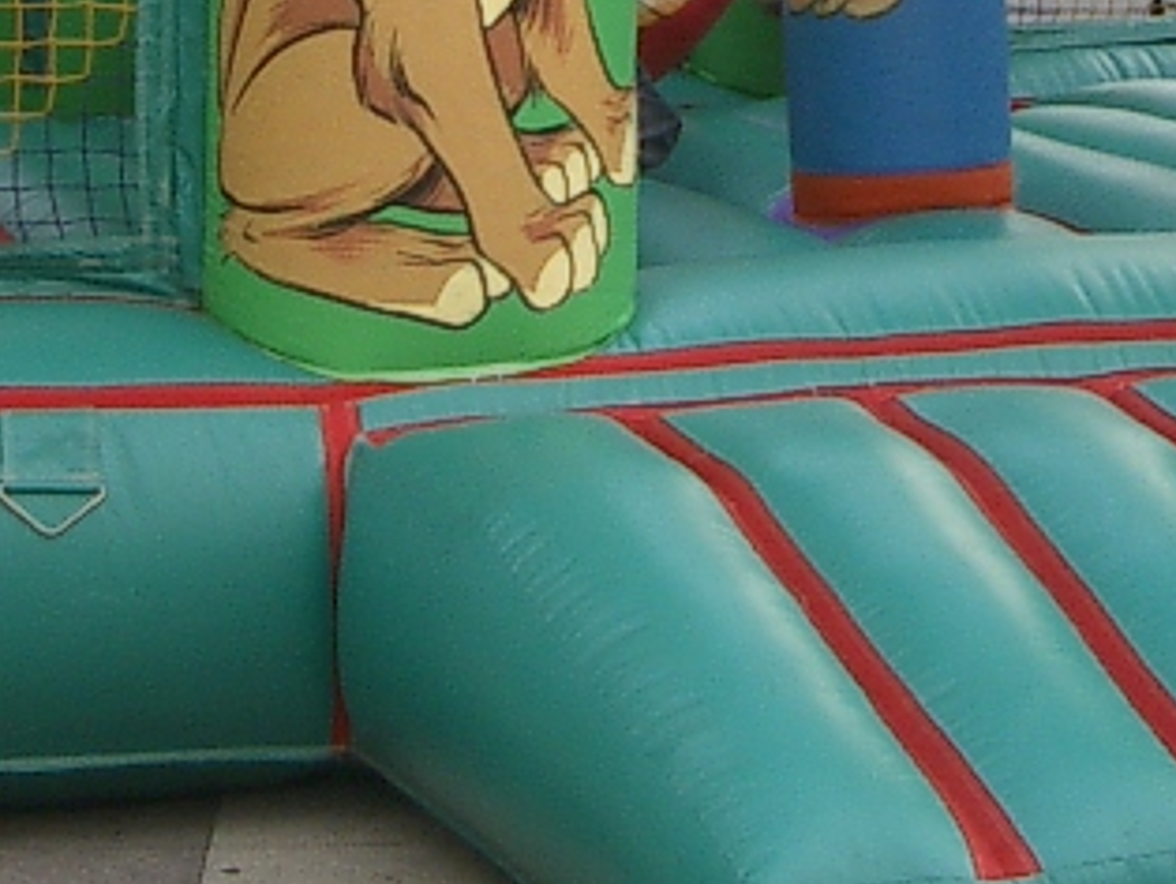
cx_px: 801
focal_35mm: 114
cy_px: -228
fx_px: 3876
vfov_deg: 12.6
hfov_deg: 17.2
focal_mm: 5.8
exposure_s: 1/80
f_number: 2.6
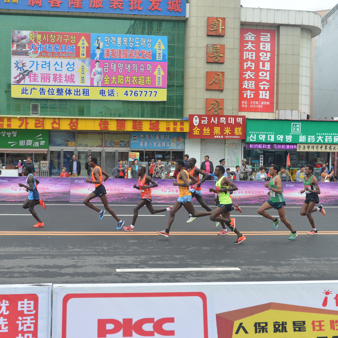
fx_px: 453
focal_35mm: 41
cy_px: 170
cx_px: 136
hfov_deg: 40.7
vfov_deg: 40.9
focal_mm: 32
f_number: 7.1
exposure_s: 1/500
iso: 500
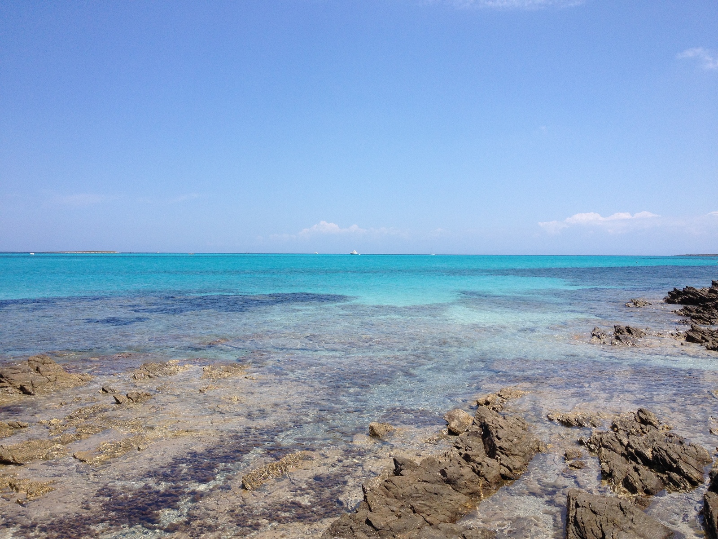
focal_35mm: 35
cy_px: 270
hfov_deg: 52.6
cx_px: 359
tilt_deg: -4.2
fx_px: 726
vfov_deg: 40.7
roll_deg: -0.7
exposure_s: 1/2208
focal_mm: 4.28
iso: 50
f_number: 2.4
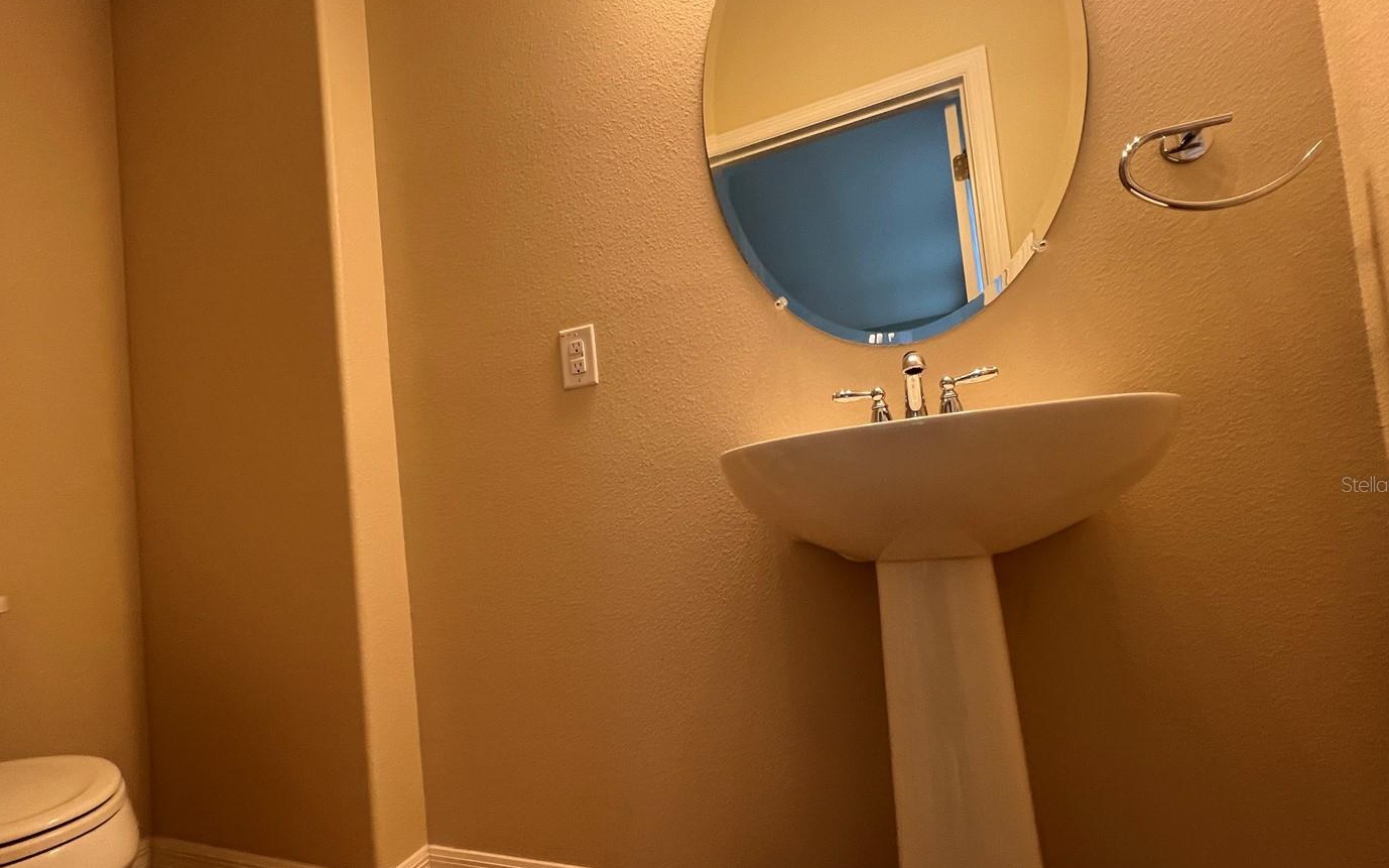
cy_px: 484
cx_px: 630
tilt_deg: +2.4
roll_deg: +5.5
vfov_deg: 71.0
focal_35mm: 16
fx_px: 606
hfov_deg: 97.5
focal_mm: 1.57
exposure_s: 1/120
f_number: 1.8
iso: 250
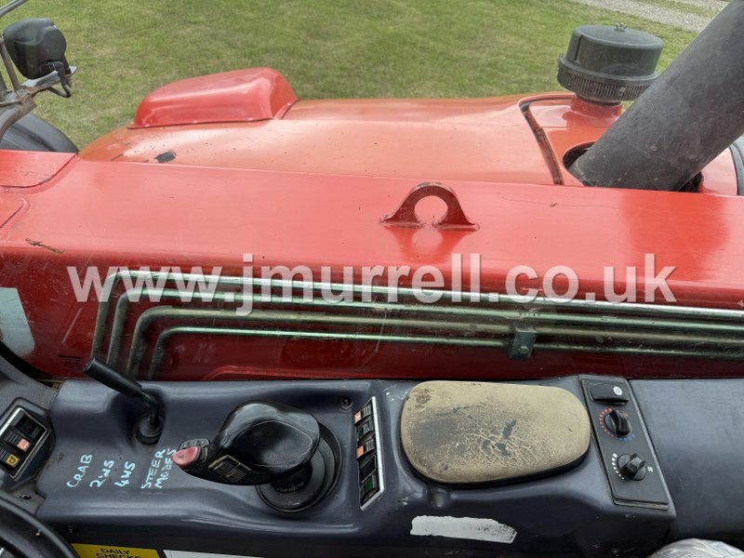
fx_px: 516
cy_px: 279
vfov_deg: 56.8
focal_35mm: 24
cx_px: 372
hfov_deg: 71.6
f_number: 1.78
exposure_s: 1/822
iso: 80
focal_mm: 6.76
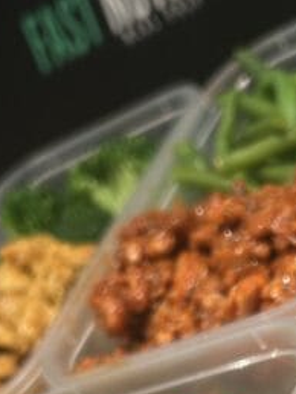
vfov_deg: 18.0
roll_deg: +39.3
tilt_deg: -33.3
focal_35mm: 103
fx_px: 1172
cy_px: 486
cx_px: 319
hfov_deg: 14.1
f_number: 1.5
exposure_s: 1/50
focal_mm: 5.7
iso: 100
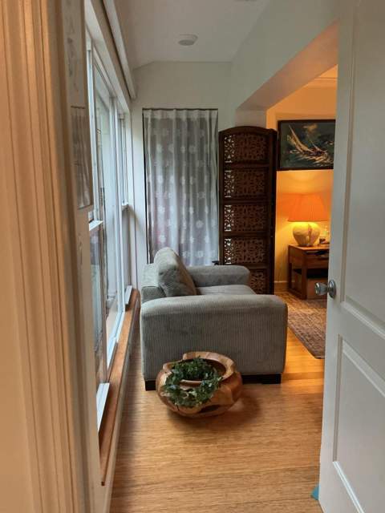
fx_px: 430
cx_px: 192
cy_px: 256
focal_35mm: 29
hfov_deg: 48.2
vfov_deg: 61.7
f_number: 1.8
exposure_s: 1/60
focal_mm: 3
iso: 200
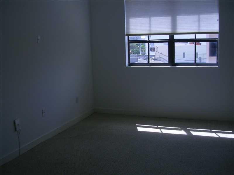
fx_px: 257
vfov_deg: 37.7
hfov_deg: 49.0
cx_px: 117
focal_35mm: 38
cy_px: 88
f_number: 2.8
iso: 50
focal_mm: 5.8
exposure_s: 1/371
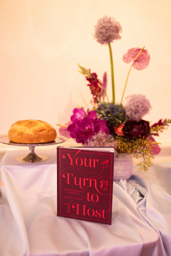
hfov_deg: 37.9
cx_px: 86
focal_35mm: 35
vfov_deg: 54.4
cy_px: 128
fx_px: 249
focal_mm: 35
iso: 1250
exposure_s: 1/125
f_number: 1.6
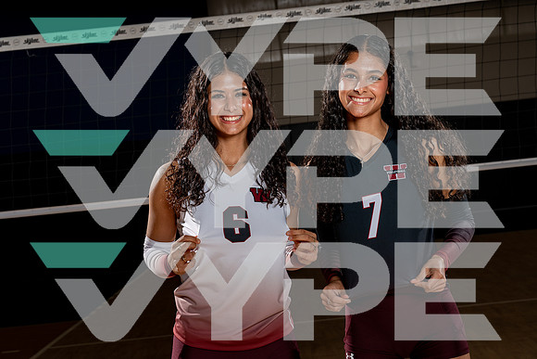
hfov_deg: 29.6
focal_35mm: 68
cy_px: 180
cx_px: 268
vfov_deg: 20.0
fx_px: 1015
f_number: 8
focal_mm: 68
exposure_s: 1/250
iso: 100
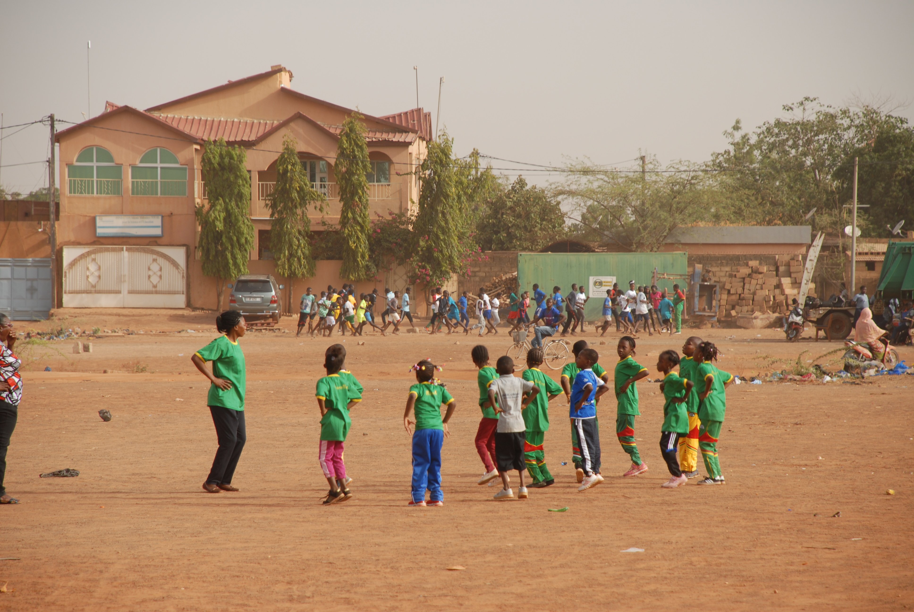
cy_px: 306
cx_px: 457
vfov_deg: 6.8
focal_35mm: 202
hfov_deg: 10.1
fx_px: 5147
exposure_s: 1/180
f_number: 7.1
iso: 100
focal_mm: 135
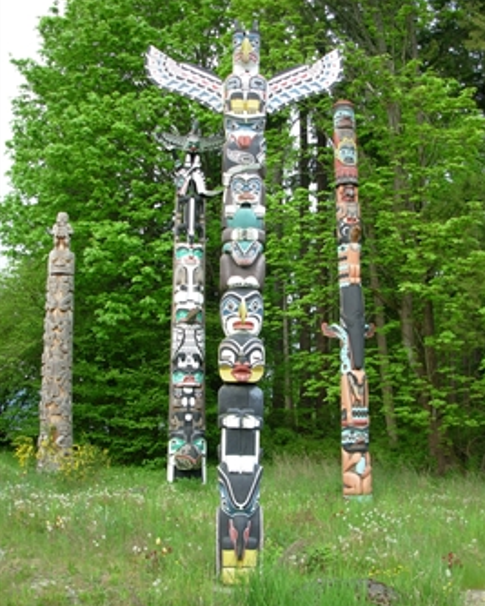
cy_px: 307
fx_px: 718
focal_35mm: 40
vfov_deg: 45.8
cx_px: 243
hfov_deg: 37.3
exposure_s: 1/128
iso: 50
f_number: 2.9
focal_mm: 6.3
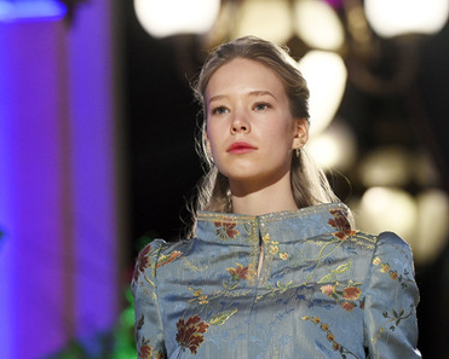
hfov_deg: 8.5
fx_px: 3031
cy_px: 179
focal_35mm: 228
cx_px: 212
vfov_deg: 6.8
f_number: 4.5
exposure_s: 1/400
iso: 8000
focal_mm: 200
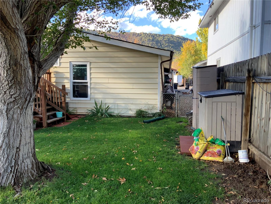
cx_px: 136
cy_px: 102
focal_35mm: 29
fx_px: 227
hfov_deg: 61.7
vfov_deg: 48.2
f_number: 1.8
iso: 16
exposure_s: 1/122
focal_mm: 3
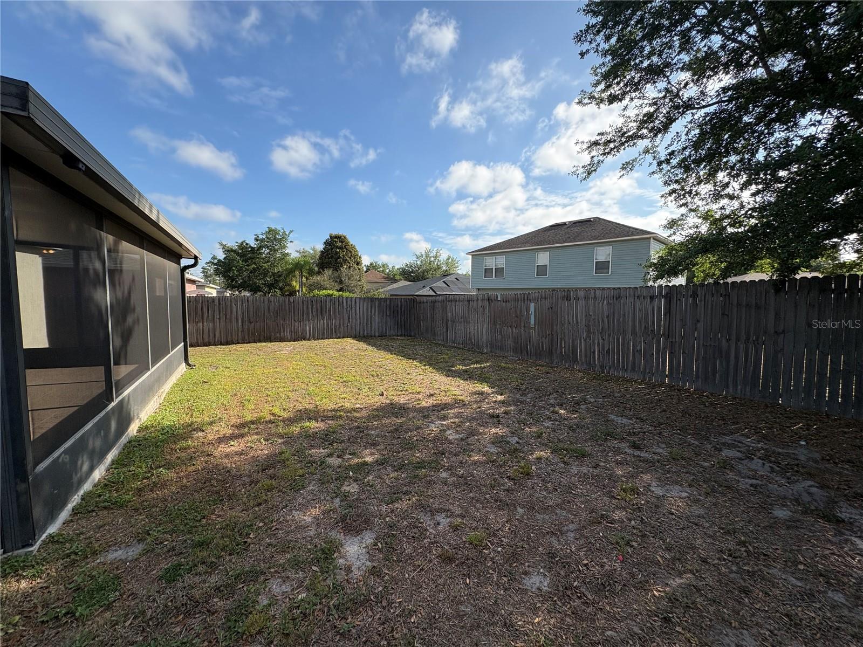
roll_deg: +0.0
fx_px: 349
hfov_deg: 102.1
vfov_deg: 85.7
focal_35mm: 14
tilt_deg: -3.9
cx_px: 432
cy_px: 324
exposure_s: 1/1880
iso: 64
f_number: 2.2
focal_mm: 2.22
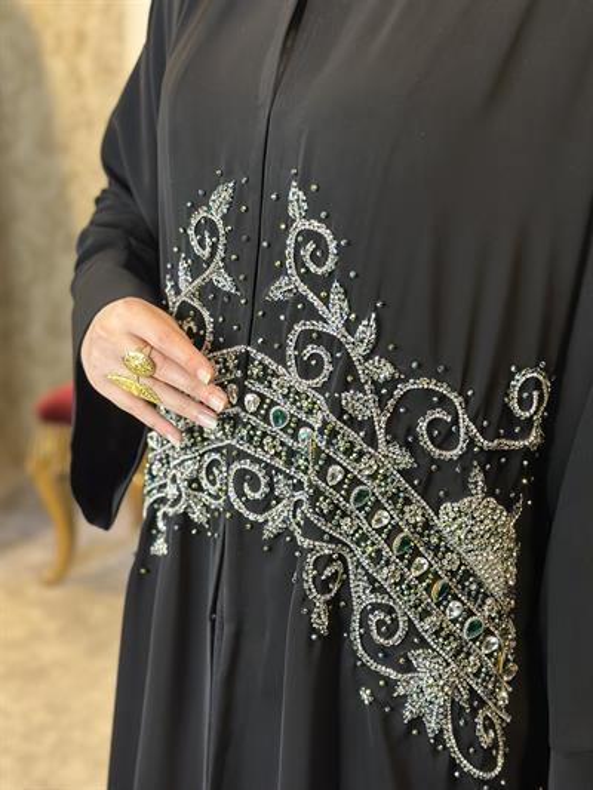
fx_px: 1096
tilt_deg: -19.2
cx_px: 296
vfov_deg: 39.6
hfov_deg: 30.3
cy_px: 395
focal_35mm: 48
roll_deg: -0.6
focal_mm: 6.86
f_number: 1.78
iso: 320
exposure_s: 1/50
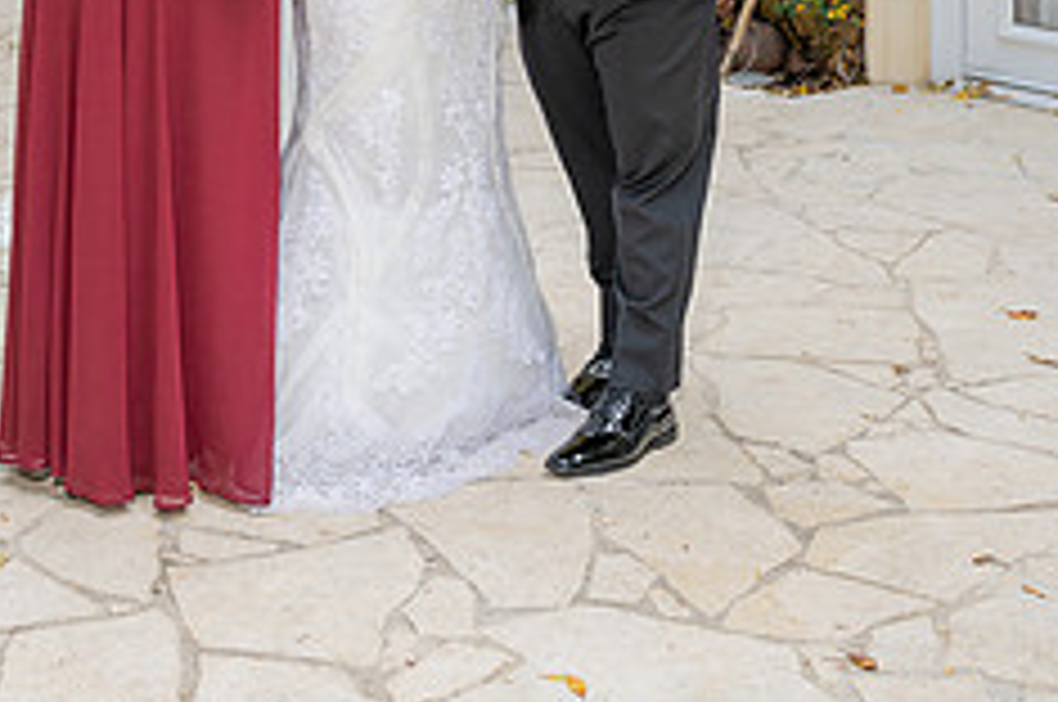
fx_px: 2084
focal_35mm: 71
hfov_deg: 28.4
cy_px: -207
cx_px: 432
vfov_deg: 17.9
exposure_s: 1/200
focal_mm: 37
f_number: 5
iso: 200
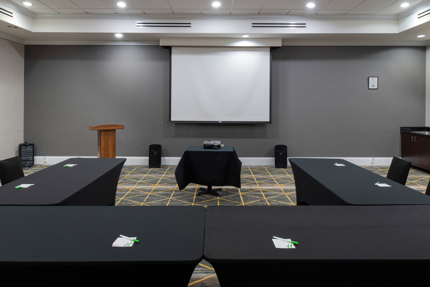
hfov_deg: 73.7
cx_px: 215
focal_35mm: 24
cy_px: 144
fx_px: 287
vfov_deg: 53.2
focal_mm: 24
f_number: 13
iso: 500
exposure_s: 1/2
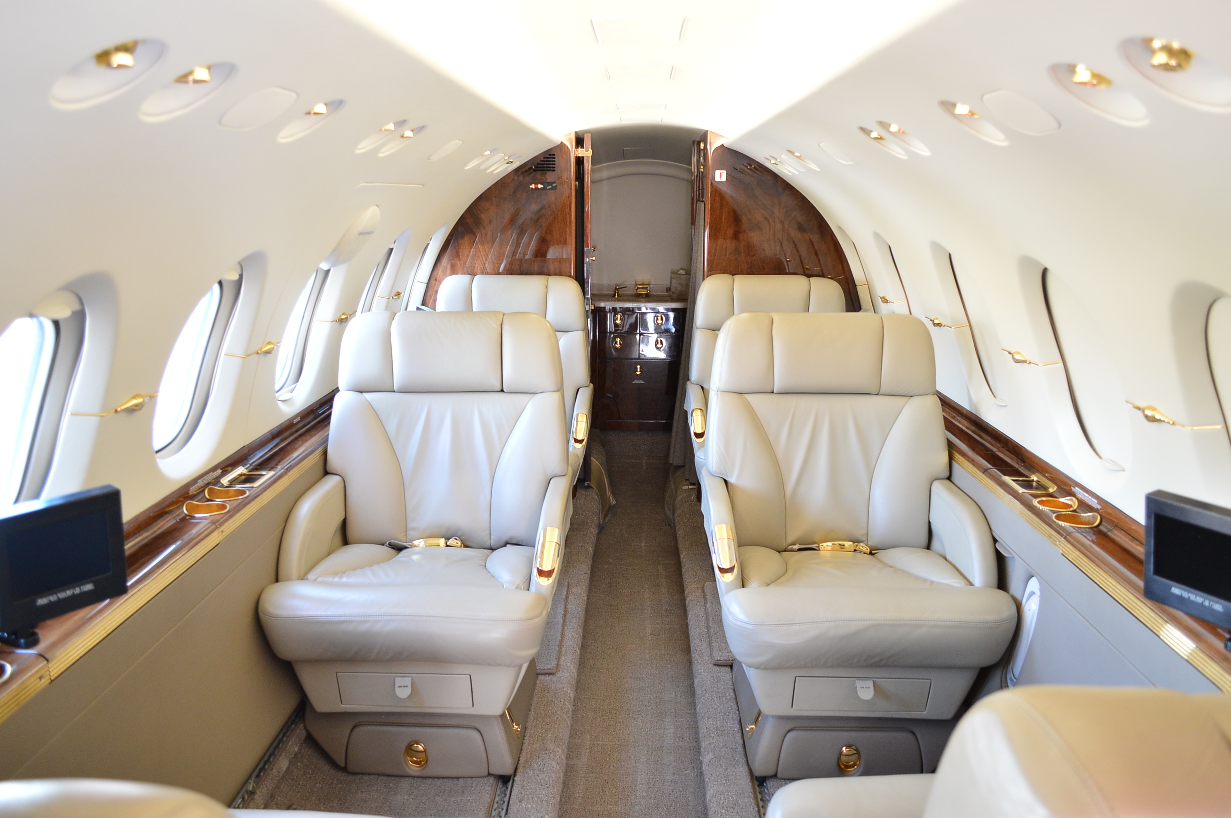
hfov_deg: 67.4
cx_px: 616
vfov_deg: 47.8
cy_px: 409
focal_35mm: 27
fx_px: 922
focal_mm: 18
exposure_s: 1/13
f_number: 3.5
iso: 800
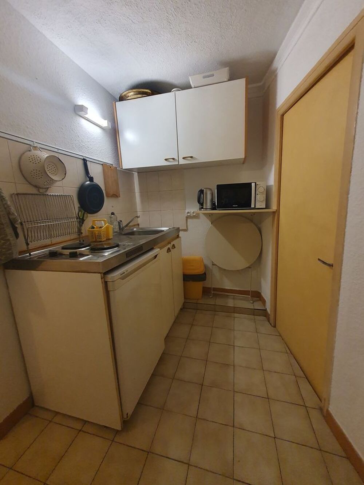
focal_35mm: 13
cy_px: 242
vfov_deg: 106.2
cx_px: 182
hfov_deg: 89.9
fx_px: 182
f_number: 2.2
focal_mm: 1.8
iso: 400
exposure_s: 1/50
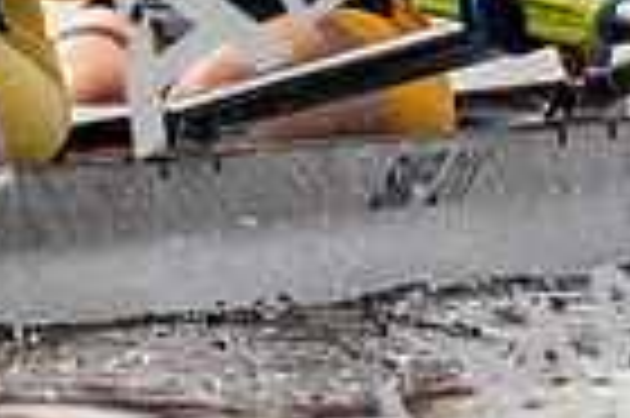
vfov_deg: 0.6
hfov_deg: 0.8
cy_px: -267
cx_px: -274
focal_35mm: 2490
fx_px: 43524
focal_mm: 600
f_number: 4
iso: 250
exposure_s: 1/2500
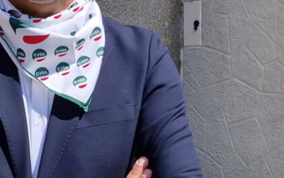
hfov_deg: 33.6
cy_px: 75
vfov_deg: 22.0
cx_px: 60
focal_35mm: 59
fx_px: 457
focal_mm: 5.4
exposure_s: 1/2500
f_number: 1.8
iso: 50
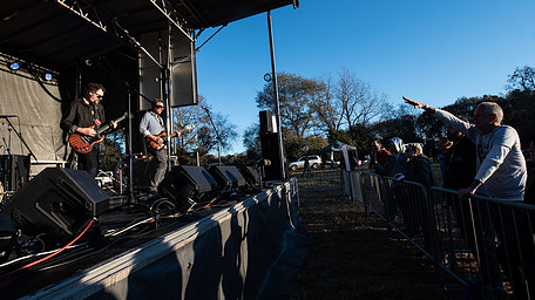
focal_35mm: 20
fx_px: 284
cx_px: 264
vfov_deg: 55.7
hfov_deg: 86.7
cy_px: 133
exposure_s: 1/400
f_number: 6.3
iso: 125
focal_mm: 15
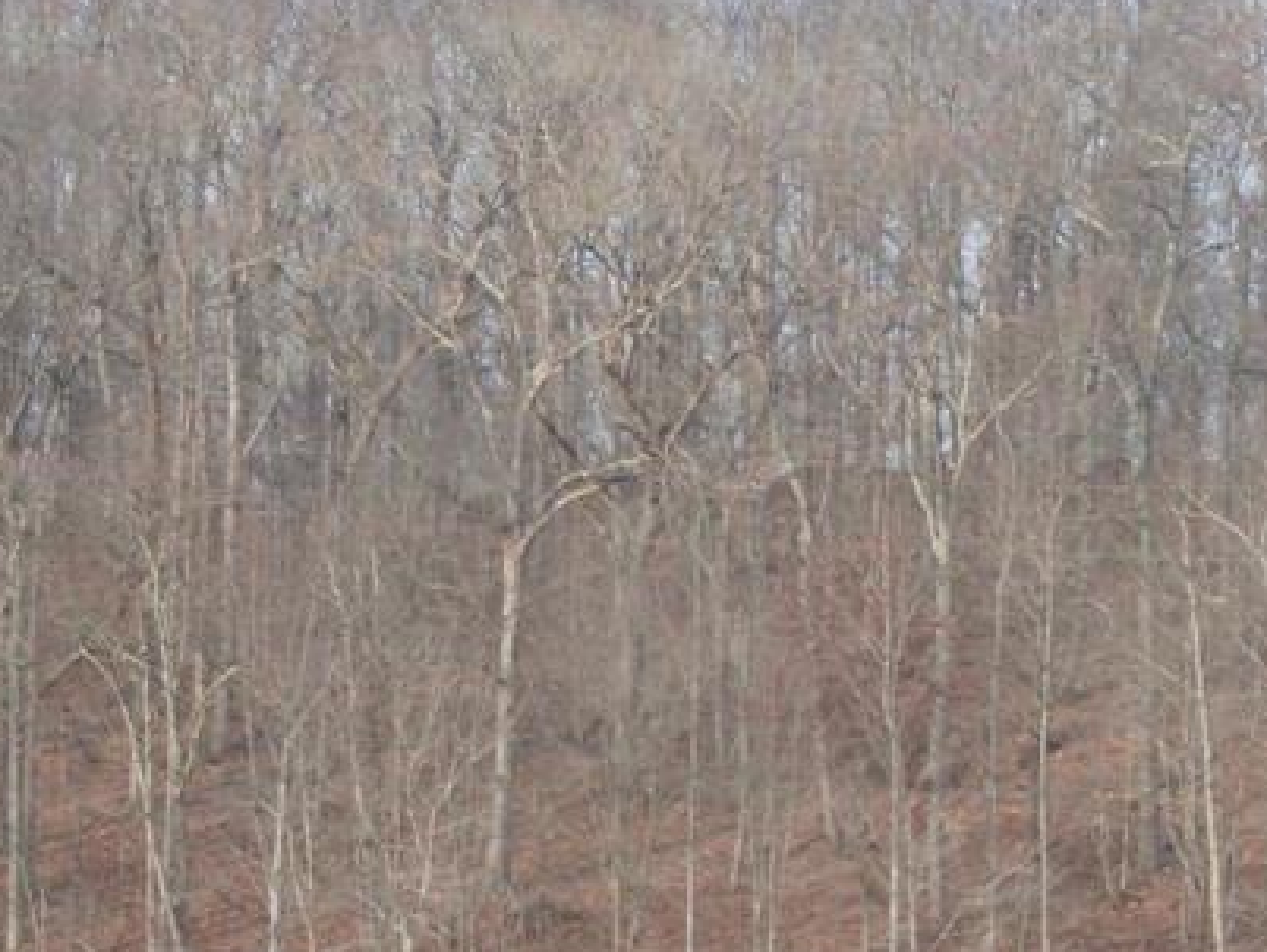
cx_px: 709
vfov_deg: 7.5
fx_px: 7215
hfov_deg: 10.0
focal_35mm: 197
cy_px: 832
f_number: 5.4
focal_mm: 19.54
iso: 100
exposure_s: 1/100
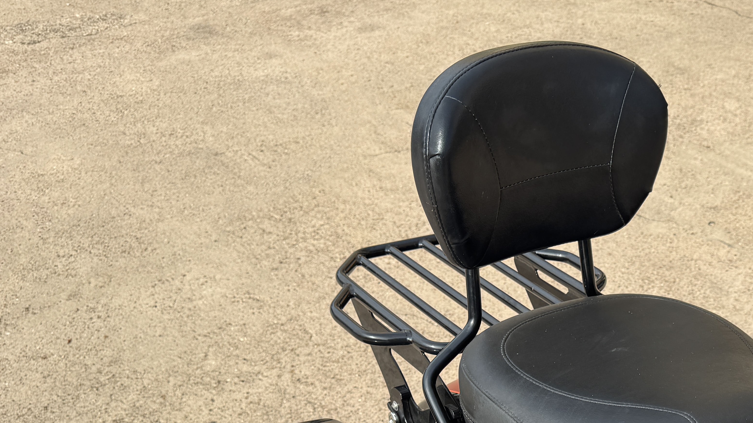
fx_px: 958
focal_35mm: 48
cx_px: 581
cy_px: 512
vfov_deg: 22.8
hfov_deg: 41.4
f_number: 1.78
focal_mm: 6.76
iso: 80
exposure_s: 1/1869
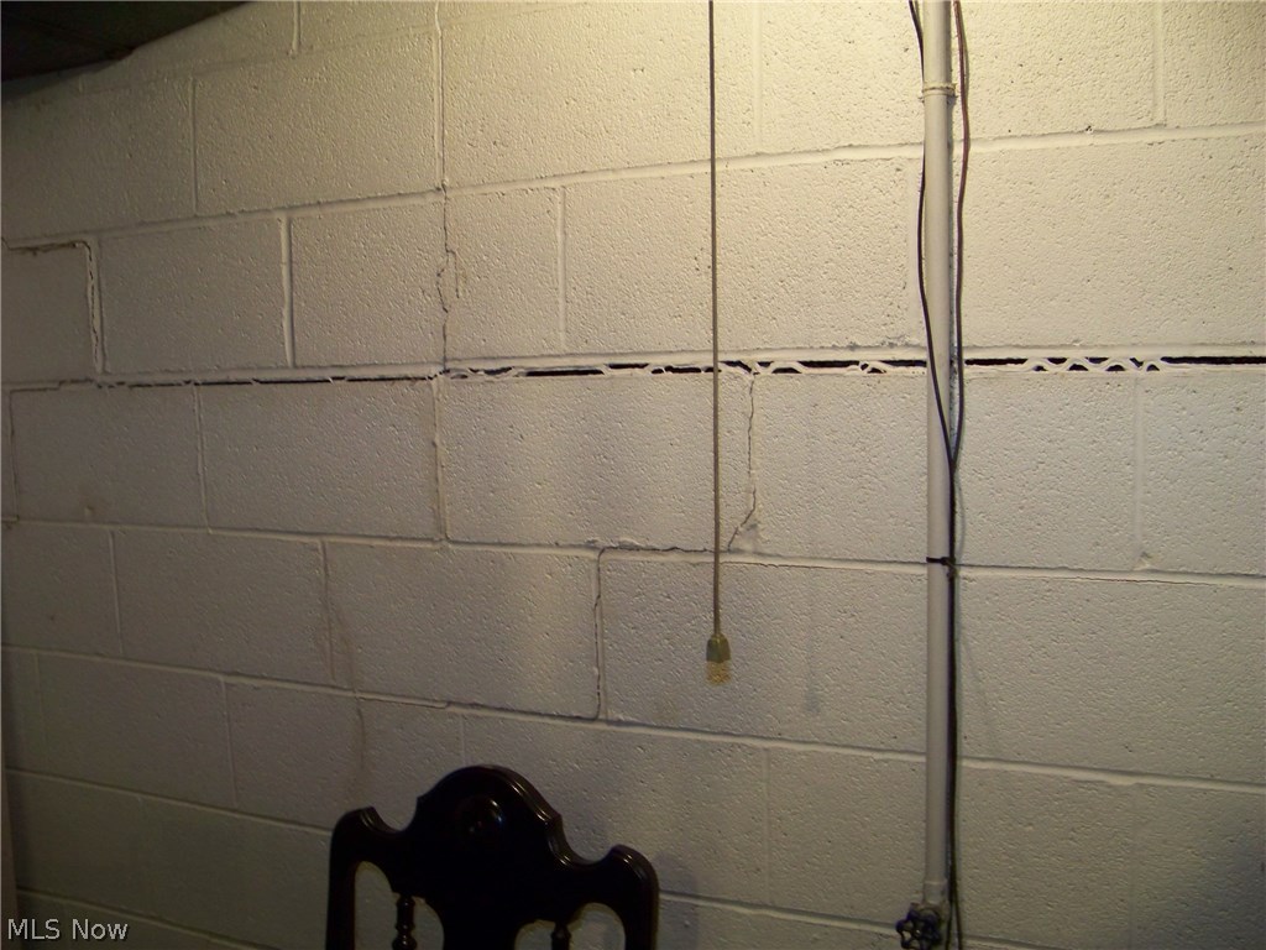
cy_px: 475
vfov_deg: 39.7
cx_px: 633
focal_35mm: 36
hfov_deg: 51.4
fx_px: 1317
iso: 200
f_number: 2.8
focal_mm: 5.85
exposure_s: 1/30
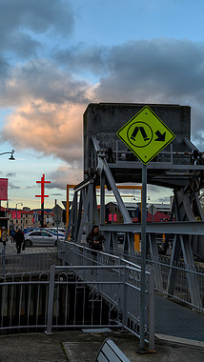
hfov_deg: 24.5
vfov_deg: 42.9
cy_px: 183
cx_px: 41
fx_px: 461
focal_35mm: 48
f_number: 6.3
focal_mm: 30
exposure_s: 1/50
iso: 100
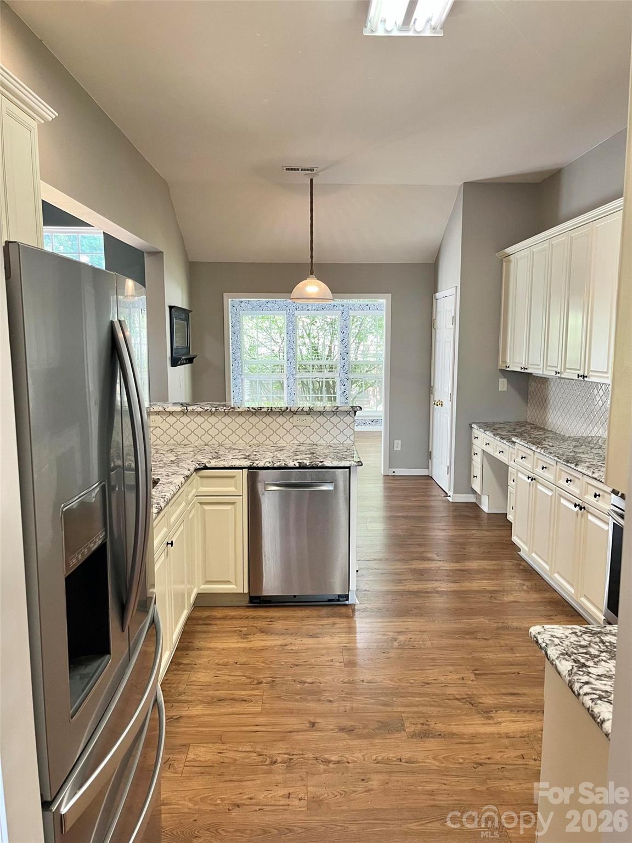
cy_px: 422
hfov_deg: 53.1
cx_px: 316
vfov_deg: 67.3
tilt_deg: -7.8
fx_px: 633
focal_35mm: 26
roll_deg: +1.0
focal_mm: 5.1
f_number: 1.6
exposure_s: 1/60
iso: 125
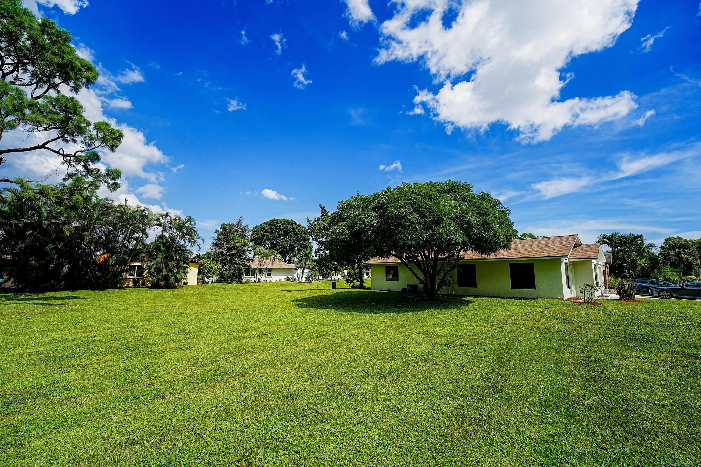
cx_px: 350
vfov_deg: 81.2
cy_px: 234
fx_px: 273
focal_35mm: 14
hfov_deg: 104.3
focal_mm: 14
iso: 100
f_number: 7.1
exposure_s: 1/640
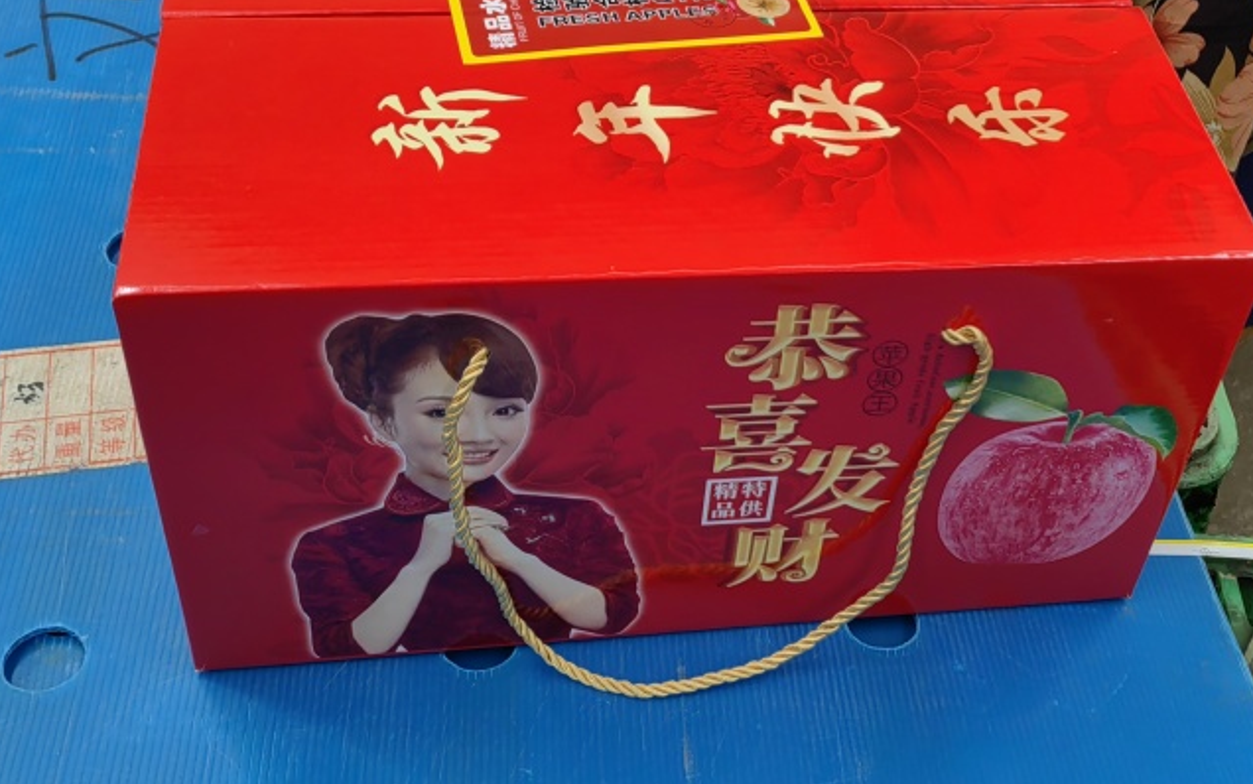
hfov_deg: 41.6
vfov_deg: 26.8
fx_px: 1640
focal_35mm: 48
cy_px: 291
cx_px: 762
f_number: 1.8
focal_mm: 5.54
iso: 160
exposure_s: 1/100
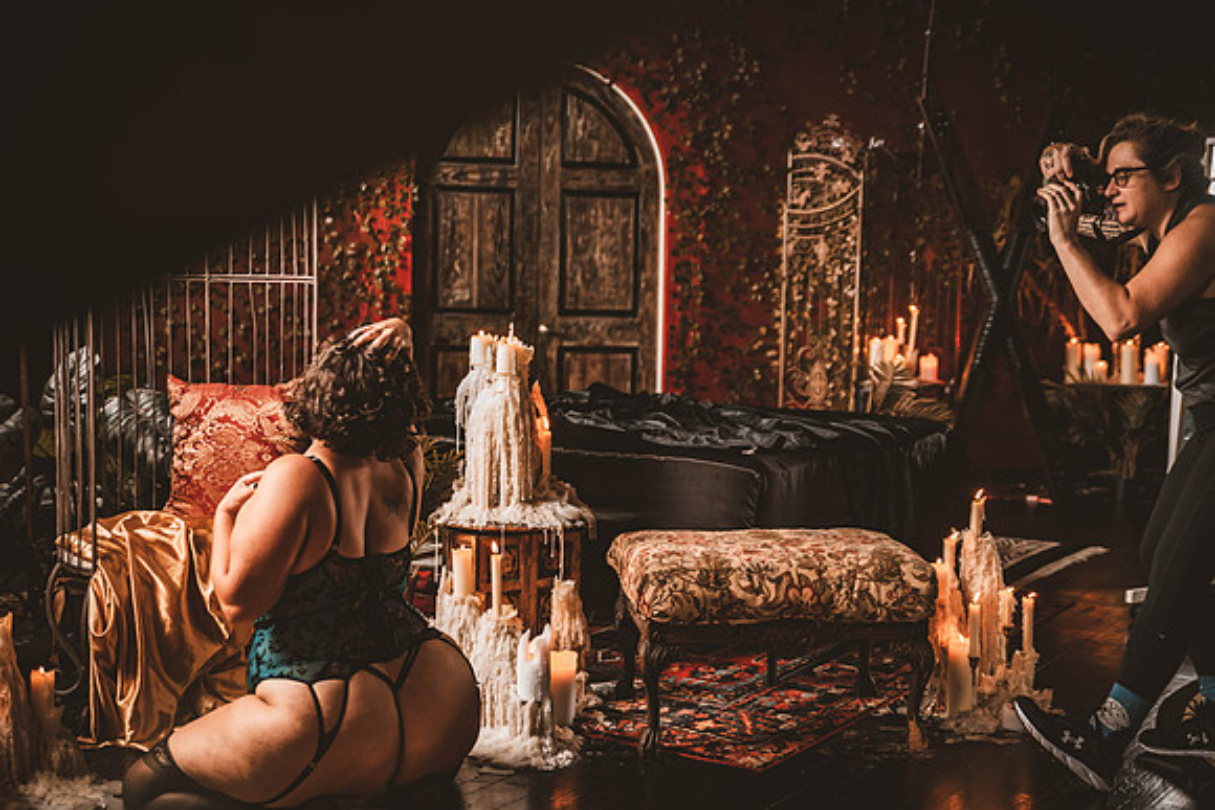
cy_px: 405
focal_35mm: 48
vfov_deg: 28.1
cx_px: 608
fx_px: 1620
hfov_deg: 41.1
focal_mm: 48
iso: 800
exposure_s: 1/125
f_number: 2.8
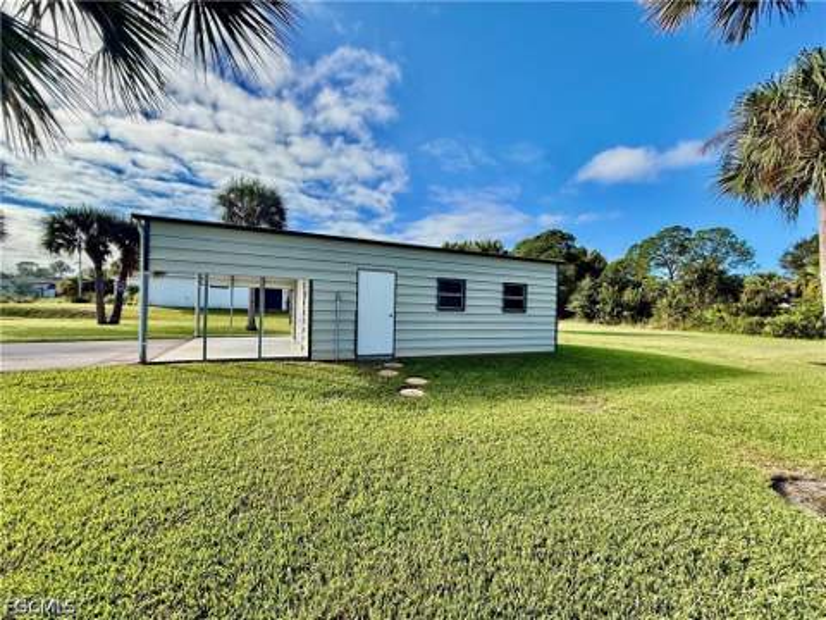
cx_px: 413
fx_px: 334
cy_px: 310
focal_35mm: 14
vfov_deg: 85.7
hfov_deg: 102.1
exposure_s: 1/1431
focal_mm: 2.22
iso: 64
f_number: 2.2
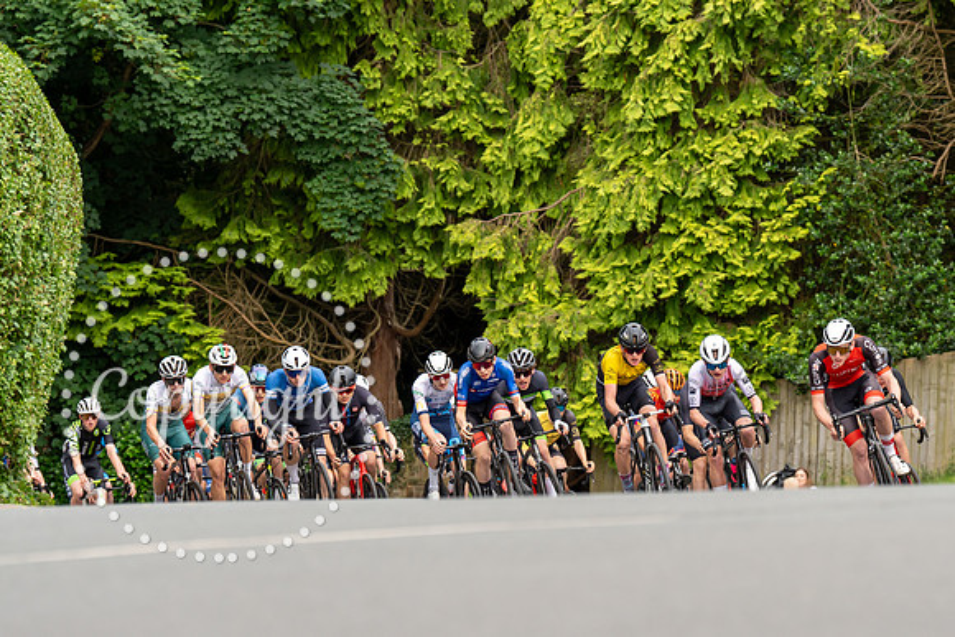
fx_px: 4573
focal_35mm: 172
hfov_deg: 11.9
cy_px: 348
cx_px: 637
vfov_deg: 8.0
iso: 400
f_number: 4
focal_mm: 129
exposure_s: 1/800
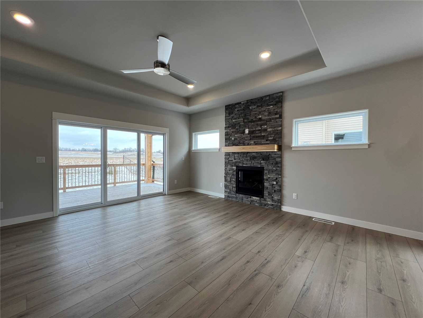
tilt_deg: -1.3
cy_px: 159
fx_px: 159
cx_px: 212
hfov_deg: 106.2
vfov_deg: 89.9
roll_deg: -0.6
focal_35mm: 13
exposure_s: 1/120
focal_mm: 1.57
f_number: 1.8
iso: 50
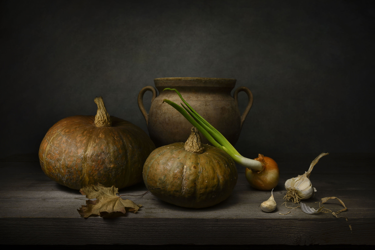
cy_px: 125
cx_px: 188
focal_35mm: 37
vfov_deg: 35.9
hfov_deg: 51.9
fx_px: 385
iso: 100
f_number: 14
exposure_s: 343
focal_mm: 37
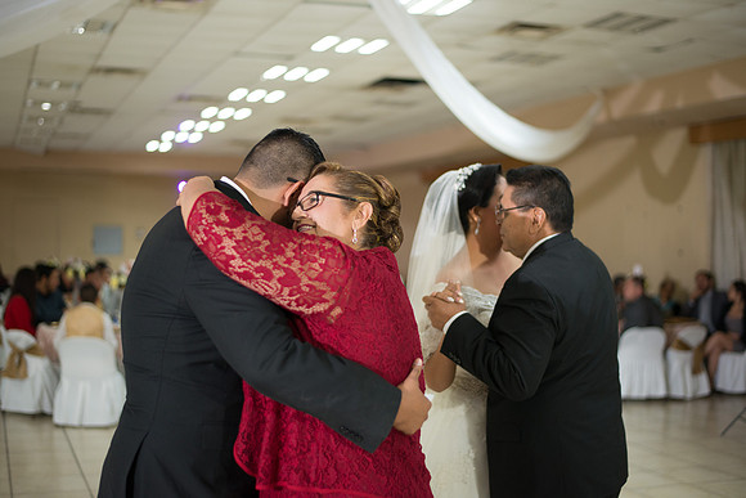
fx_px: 1036
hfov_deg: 39.6
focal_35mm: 50
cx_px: 373
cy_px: 249
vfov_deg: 27.0
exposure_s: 1/125
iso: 1000
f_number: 1.8
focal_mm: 50
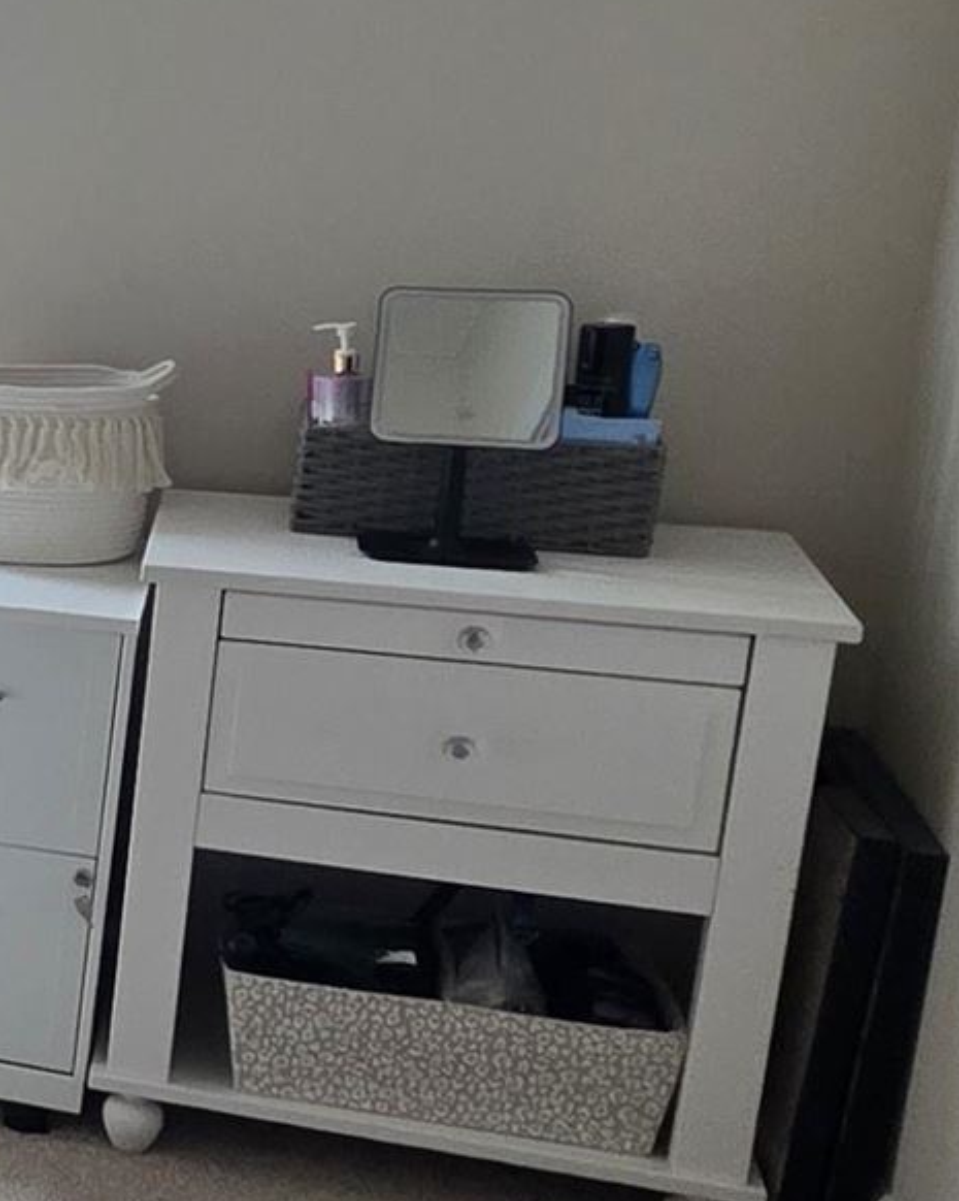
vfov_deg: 28.3
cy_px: 565
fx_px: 2379
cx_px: -1310
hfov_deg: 14.8
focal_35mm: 67
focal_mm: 2.2
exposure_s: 1/120
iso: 200
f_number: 1.9
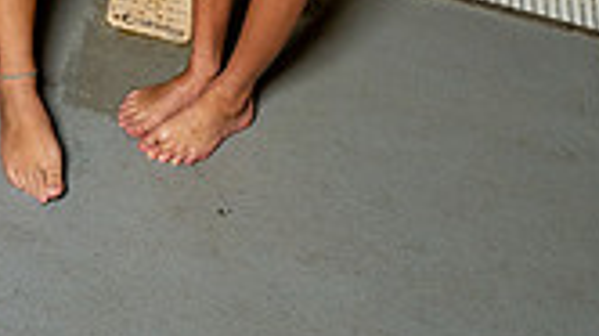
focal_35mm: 125
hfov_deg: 17.0
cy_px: -448
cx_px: 87
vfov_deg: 8.8
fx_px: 1983
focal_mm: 44
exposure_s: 1/250
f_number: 8
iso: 1600
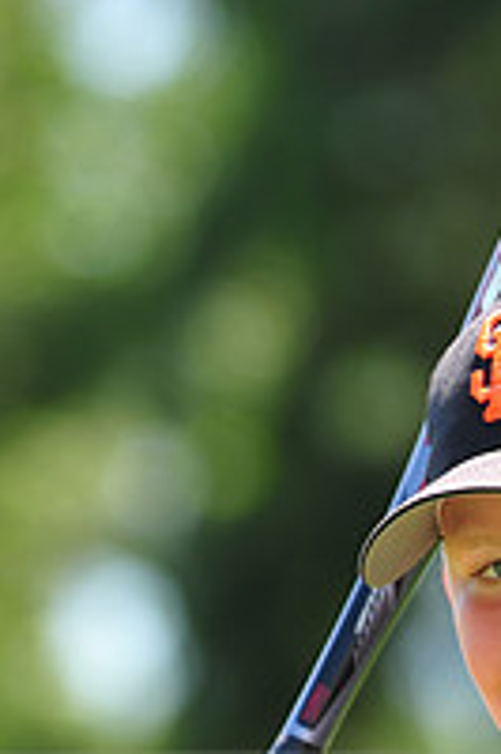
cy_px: 803
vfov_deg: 3.6
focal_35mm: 580
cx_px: 448
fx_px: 12128
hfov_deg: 2.4
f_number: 4.5
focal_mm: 200
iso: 200
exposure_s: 1/400
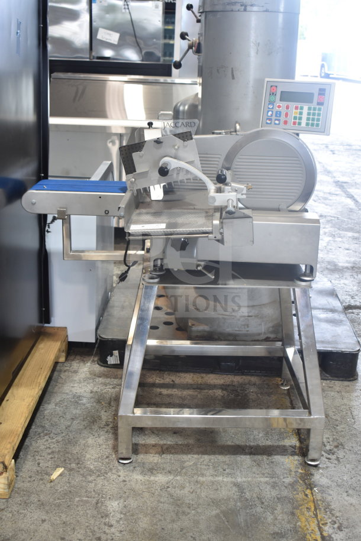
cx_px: 180
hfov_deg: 28.9
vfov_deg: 42.3
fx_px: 699
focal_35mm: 46
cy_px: 270
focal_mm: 31
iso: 360
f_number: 4.2
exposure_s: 1/50
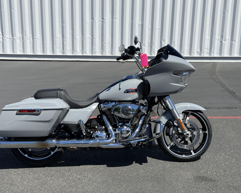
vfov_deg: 29.7
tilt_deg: -11.2
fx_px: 364
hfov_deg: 36.6
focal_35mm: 51
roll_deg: -0.9
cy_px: 95
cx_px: 110
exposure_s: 1/6536
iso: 64
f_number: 1.78
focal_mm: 6.76
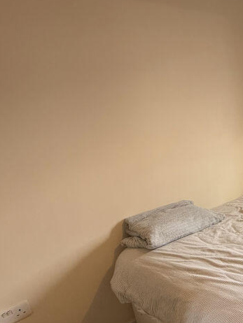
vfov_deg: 58.3
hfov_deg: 32.1
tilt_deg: -15.3
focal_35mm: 31
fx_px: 290
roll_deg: +0.6
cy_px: 164
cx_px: 329
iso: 125
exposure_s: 1/99
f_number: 2.2
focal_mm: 2.22
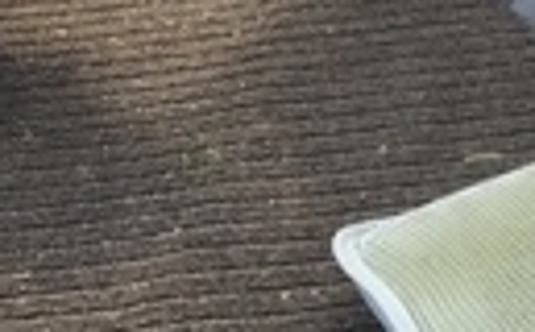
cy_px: -398
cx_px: 643
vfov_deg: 8.0
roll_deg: +2.8
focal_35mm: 153
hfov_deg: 13.3
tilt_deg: -8.9
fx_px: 2226
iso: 25
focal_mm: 4.15
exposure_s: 1/166
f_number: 2.2
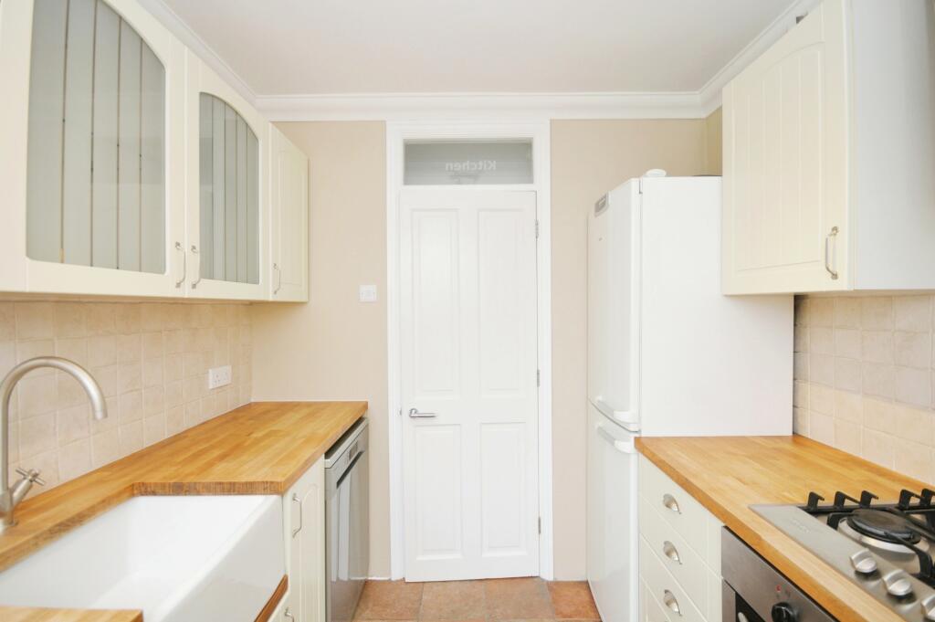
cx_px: 468
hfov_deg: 100.4
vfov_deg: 77.2
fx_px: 389
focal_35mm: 15
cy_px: 311
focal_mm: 10
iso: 500
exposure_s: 1/60
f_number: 6.3
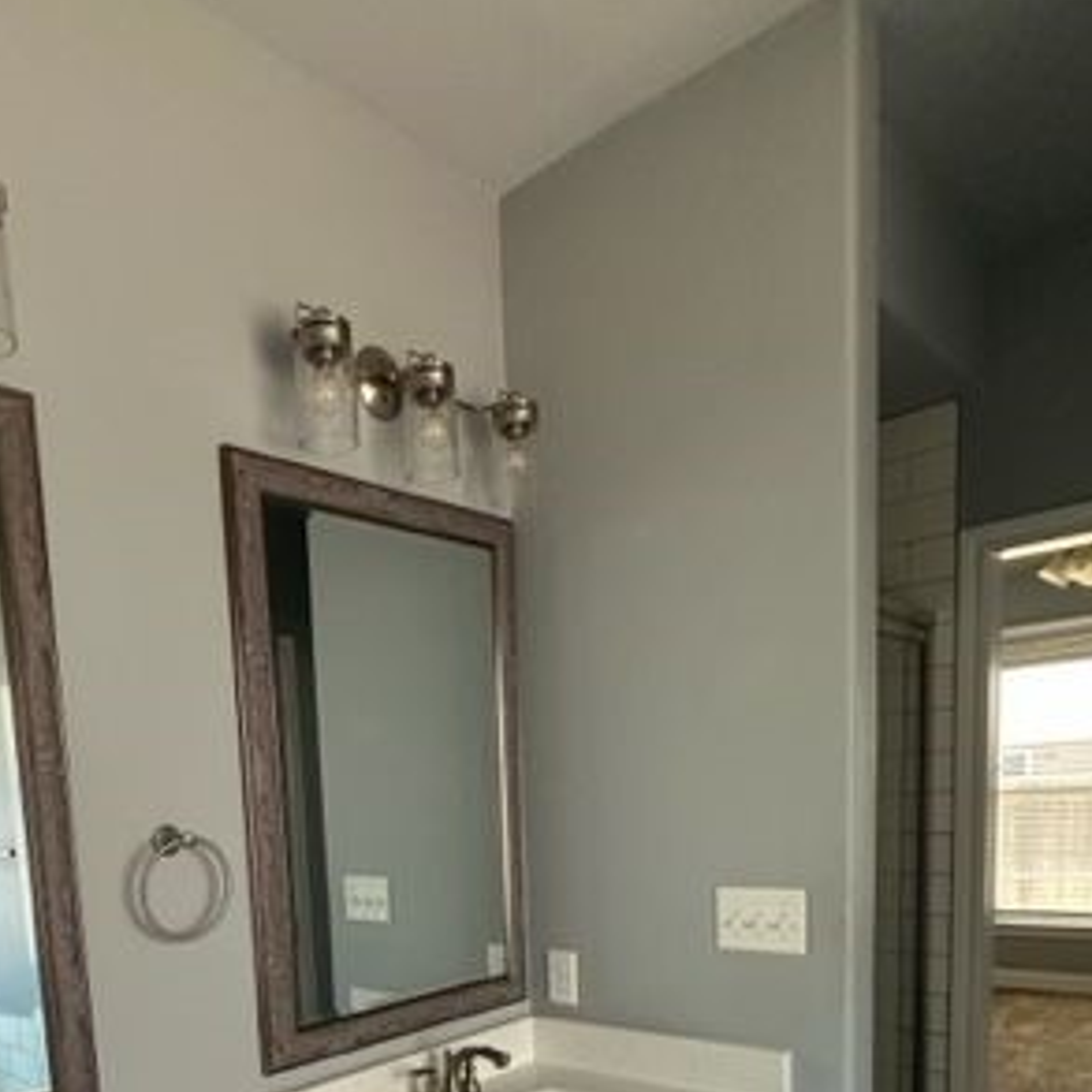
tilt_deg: -7.2
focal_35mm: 27
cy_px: 924
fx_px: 964
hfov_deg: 58.1
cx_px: 388
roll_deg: +4.0
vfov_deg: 53.7
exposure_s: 1/99
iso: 250
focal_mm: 2.22
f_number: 2.2
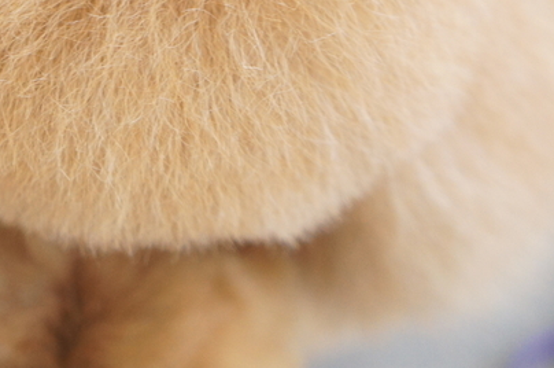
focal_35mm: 111
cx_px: 37
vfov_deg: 12.1
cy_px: -2
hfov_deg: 18.0
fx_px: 1713
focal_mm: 25
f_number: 4
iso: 1000
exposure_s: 1/160
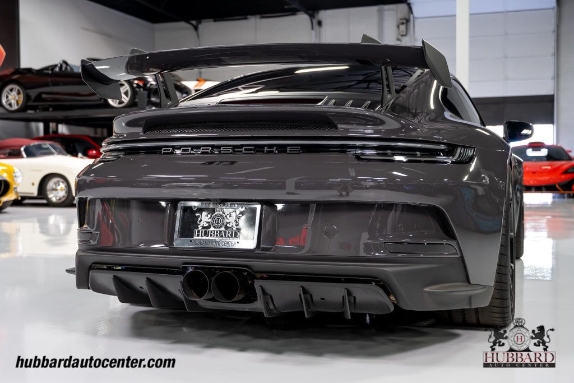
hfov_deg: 44.5
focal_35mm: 44
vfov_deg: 30.5
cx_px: 287
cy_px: 192
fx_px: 702
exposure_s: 1/60
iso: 800
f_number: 4
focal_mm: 44
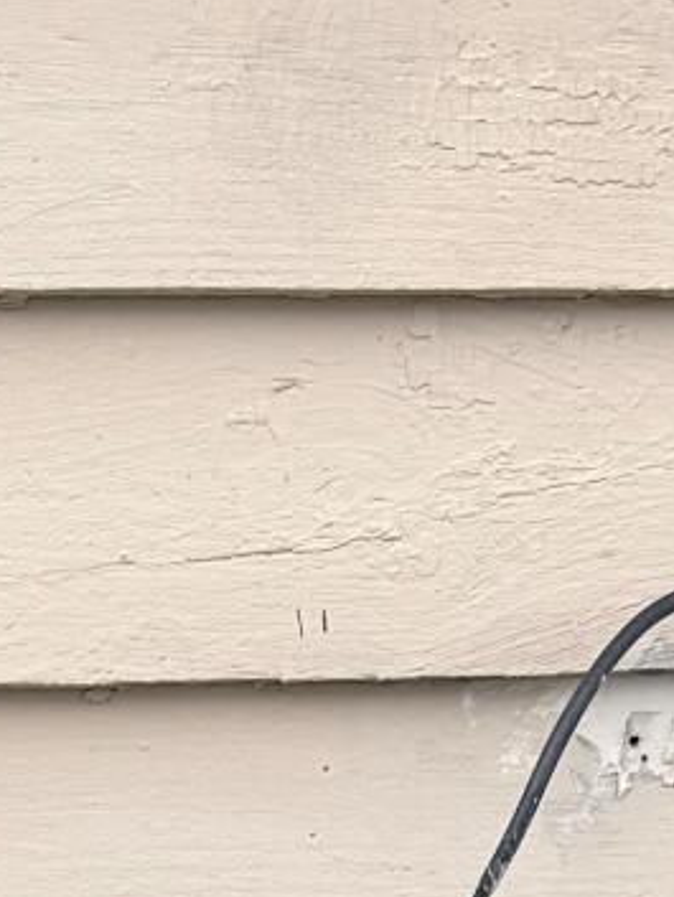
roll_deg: -0.3
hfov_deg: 10.7
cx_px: -201
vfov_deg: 12.0
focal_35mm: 136
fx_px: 3529
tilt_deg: -28.2
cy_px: 2094
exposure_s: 1/1106
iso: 80
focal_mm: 6.76
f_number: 1.78
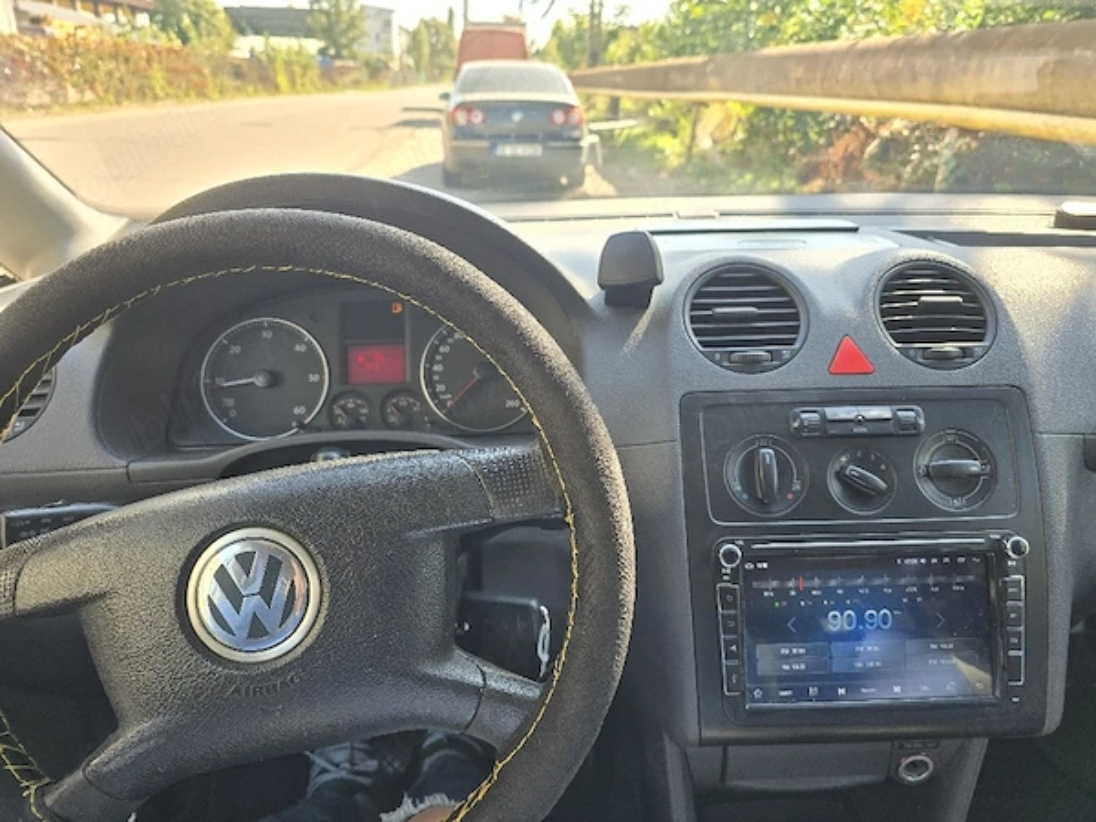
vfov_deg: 58.9
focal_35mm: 23
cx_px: 548
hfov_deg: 73.9
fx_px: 728
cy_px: 411
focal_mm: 6.3
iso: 50
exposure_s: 1/182
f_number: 1.7
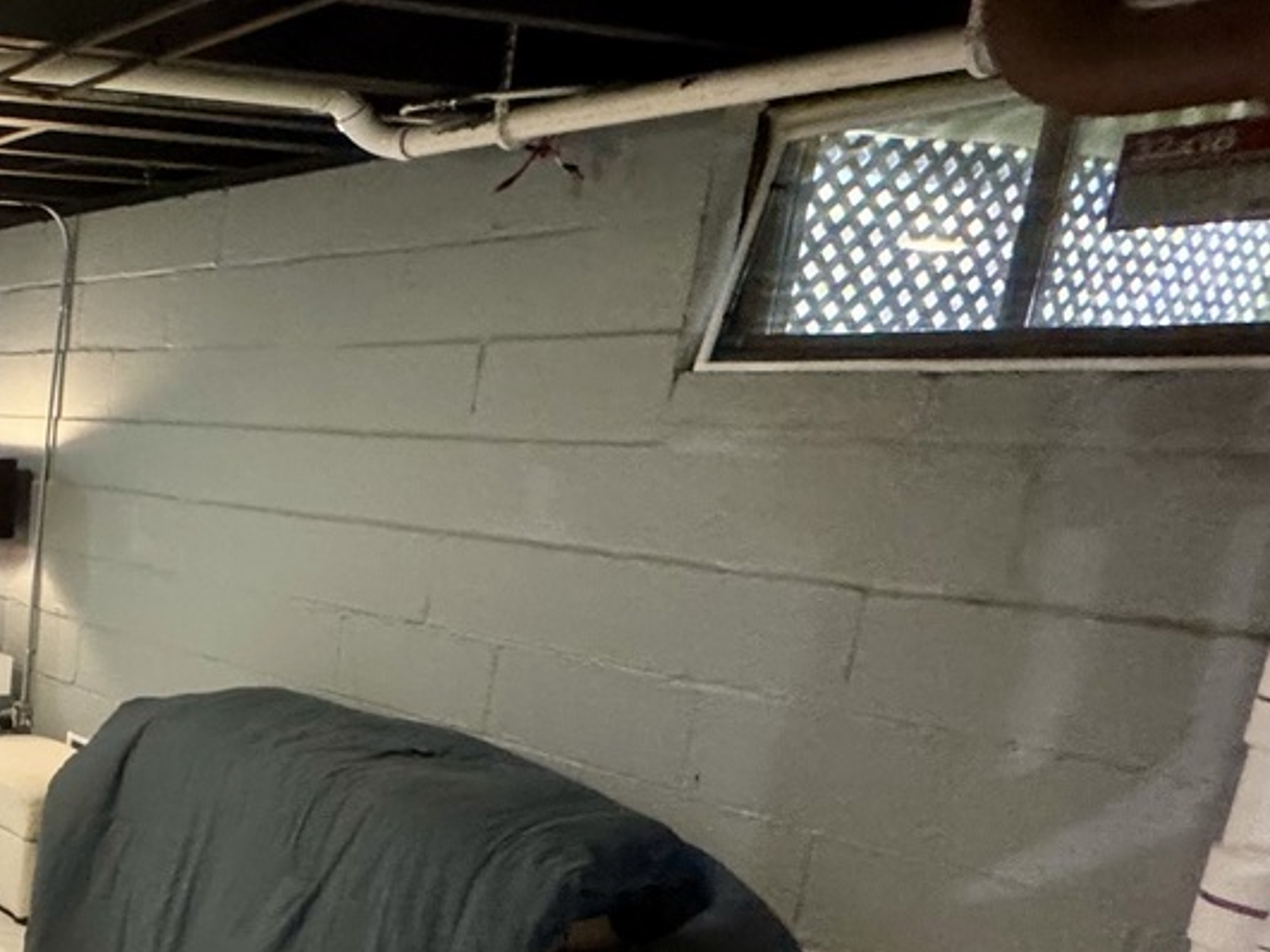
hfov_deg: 34.7
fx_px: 1394
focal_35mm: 38
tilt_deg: -12.0
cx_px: -375
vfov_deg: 37.0
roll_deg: -2.7
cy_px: 679
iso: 500
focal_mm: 2.22
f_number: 2.2
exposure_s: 1/60
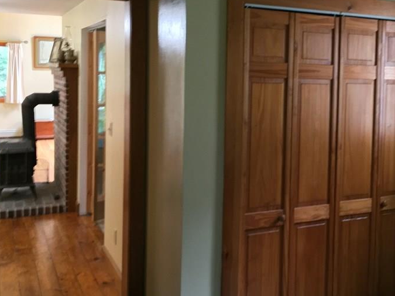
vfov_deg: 32.5
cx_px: 293
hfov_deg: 41.8
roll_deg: -3.5
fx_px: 502
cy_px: 95
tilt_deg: -1.1
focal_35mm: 44
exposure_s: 1/30
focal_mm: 4.15
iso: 250
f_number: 2.2
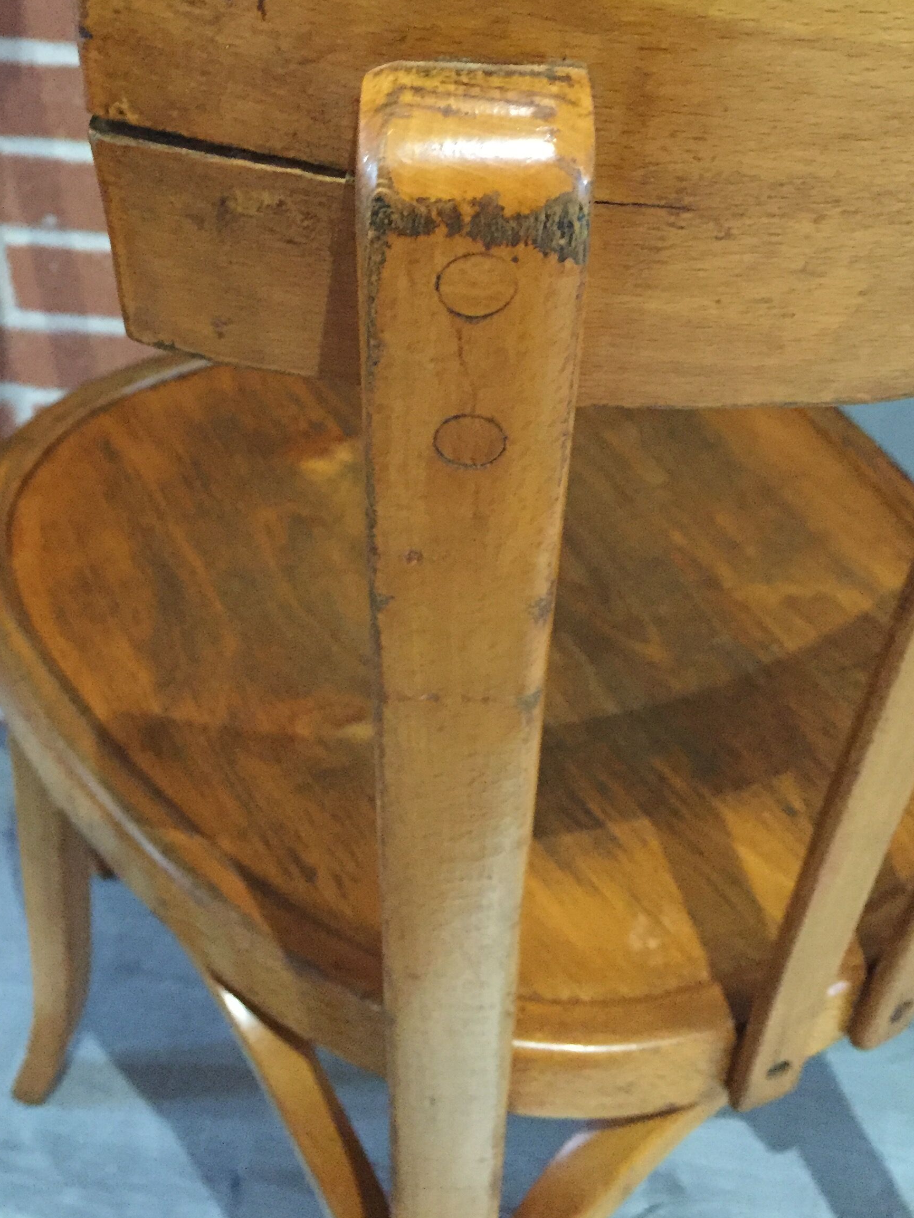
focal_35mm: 41
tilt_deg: -33.7
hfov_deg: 35.1
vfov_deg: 45.2
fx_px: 1443
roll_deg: -1.1
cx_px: 429
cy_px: 419
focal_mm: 4.15
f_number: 2.2
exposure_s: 1/17
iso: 400
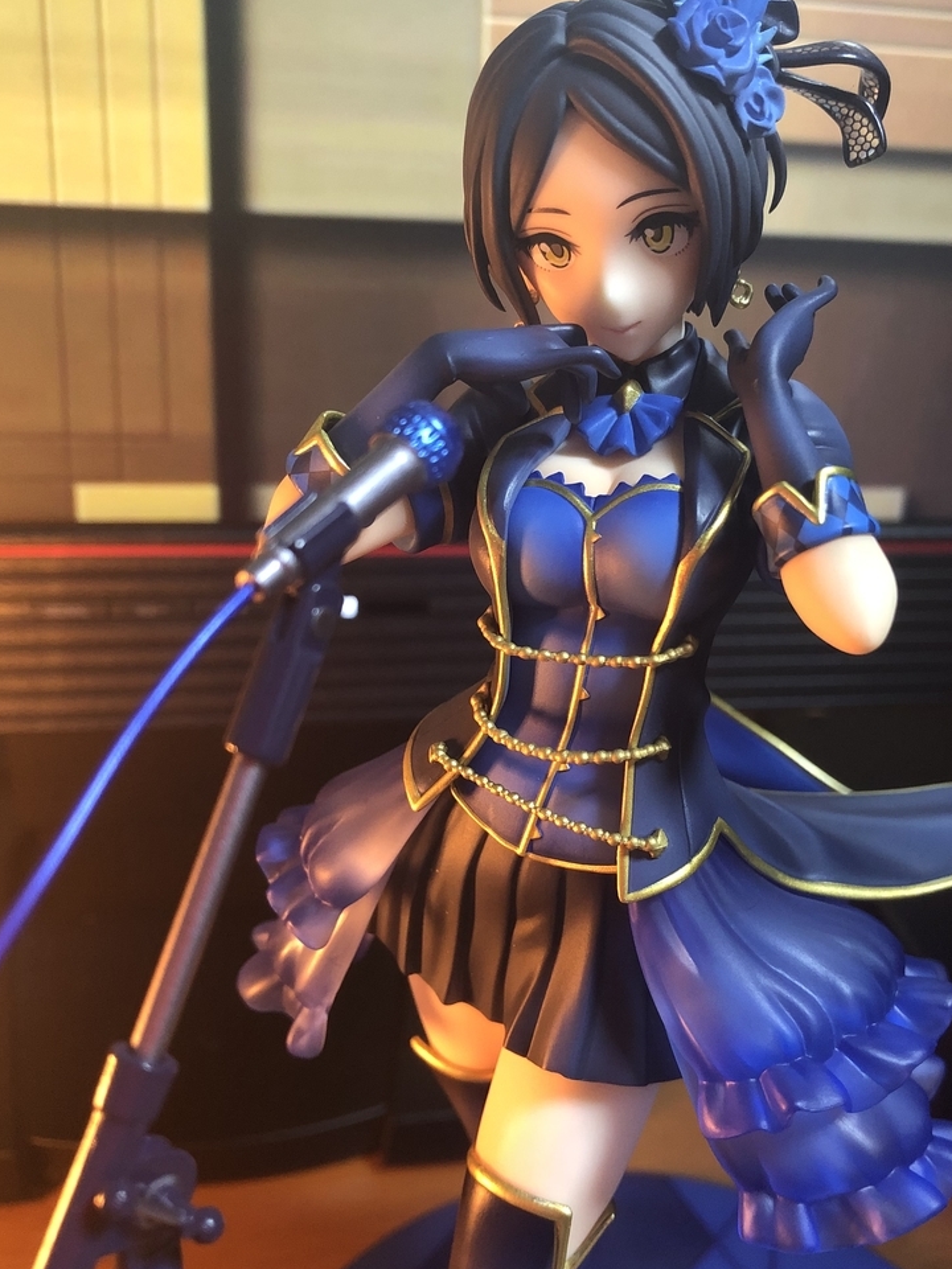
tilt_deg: -21.8
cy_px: 656
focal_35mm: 35
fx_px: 1283
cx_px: 562
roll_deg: -2.8
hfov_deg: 40.6
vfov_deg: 52.6
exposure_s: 1/17
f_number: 1.8
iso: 100
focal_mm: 3.99
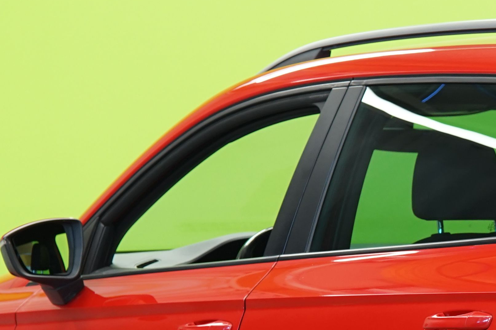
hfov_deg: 7.5
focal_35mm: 271
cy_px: 344
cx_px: 631
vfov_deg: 5.1
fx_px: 3733
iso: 500
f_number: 5
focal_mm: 73
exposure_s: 1/15
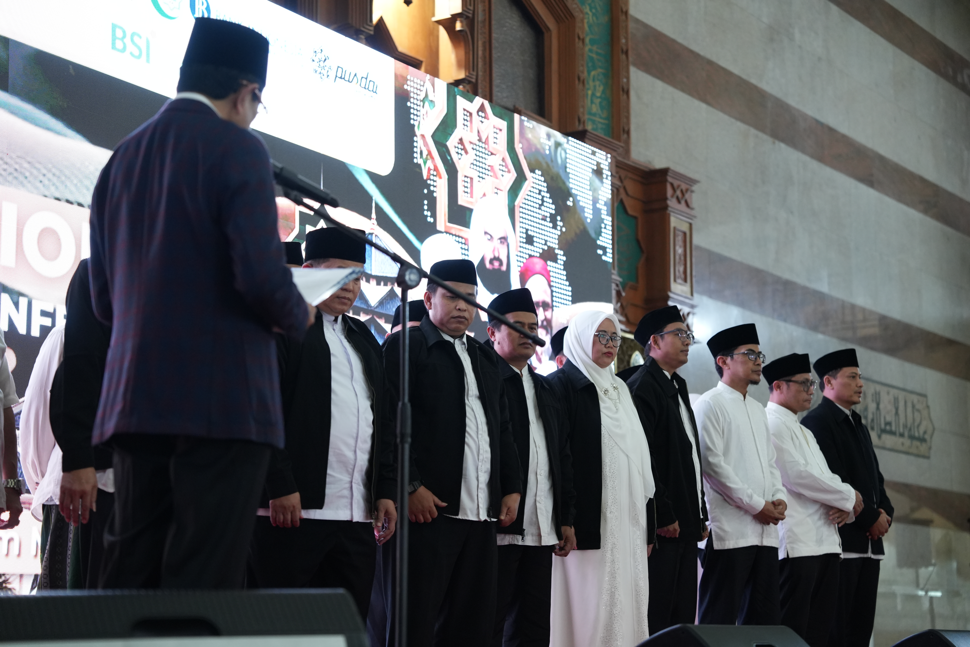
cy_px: 324
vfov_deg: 19.5
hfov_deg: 28.8
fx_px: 1886
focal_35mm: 70
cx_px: 485
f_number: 2.8
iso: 2500
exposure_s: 1/80
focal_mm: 70
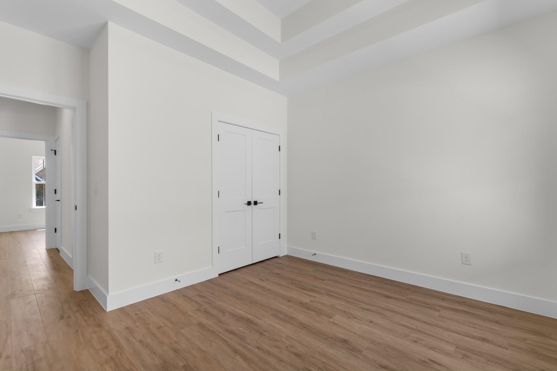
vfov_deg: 77.3
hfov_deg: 100.4
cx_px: 278
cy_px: 186
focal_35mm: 15
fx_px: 232
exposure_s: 1/60
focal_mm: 10
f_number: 4.5
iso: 100
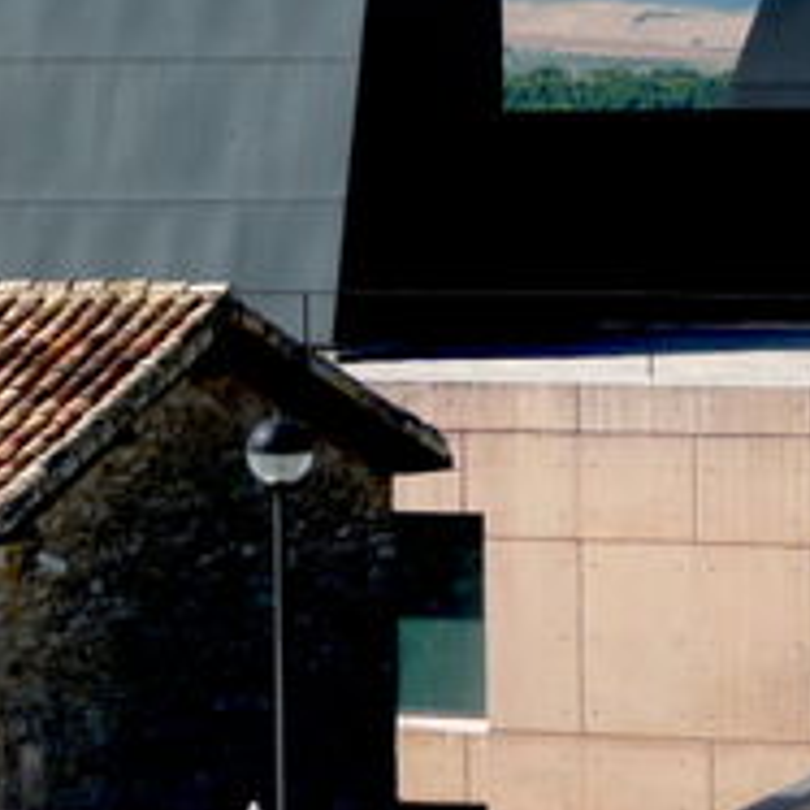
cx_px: 368
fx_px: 7677
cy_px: 208
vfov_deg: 6.0
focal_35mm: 290
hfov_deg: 6.0
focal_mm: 21.8
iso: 100
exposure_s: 1/500
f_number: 4.7
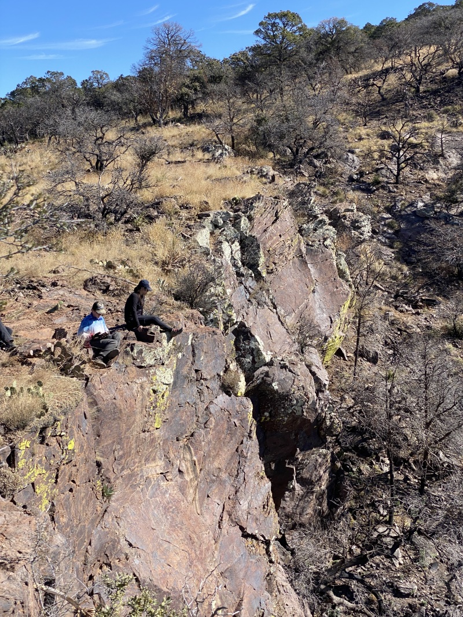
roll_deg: +5.5
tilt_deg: -9.5
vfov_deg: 36.8
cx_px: 232
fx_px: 927
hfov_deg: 28.0
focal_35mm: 52
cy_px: 308
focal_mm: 6
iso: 20
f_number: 2
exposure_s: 1/1020
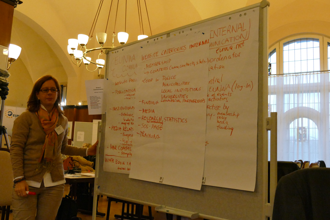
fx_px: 330
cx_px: 165
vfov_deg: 36.9
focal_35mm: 36
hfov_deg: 53.1
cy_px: 110
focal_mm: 13.16
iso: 2500
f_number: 3.1
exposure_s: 1/125
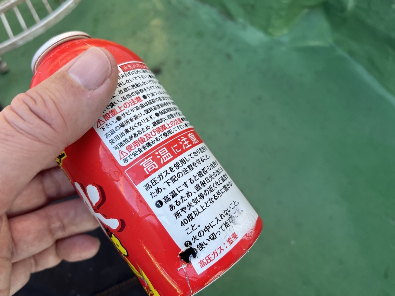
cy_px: 146
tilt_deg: -63.8
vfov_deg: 51.4
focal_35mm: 27
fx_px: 308
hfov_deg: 65.3
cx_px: 190
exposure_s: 1/122
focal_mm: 5.1
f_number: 1.6
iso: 40
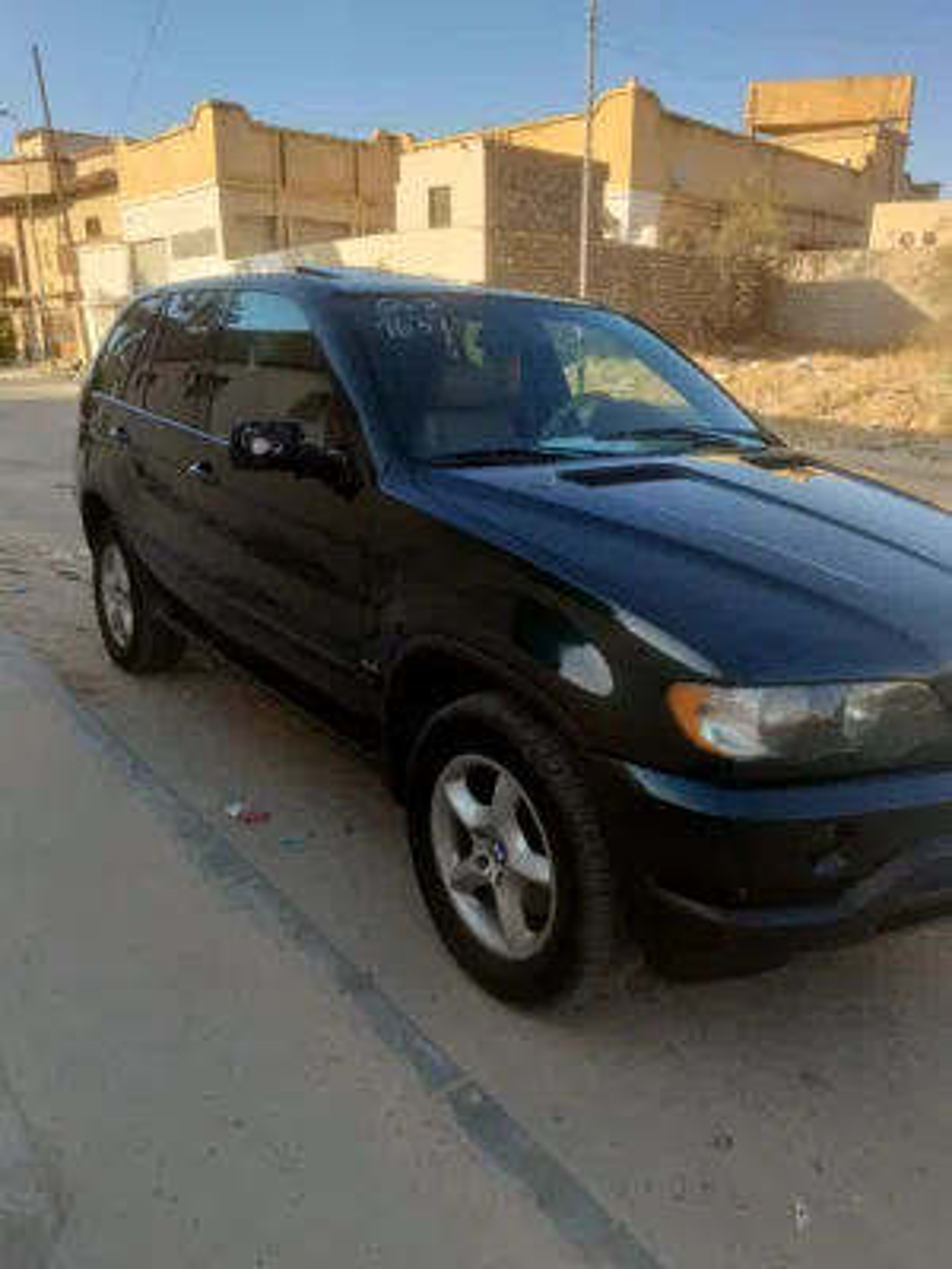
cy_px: 634
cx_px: 476
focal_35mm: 24
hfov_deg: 56.8
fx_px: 880
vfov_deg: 71.6
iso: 50
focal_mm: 4.09
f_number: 1.6
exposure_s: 1/201
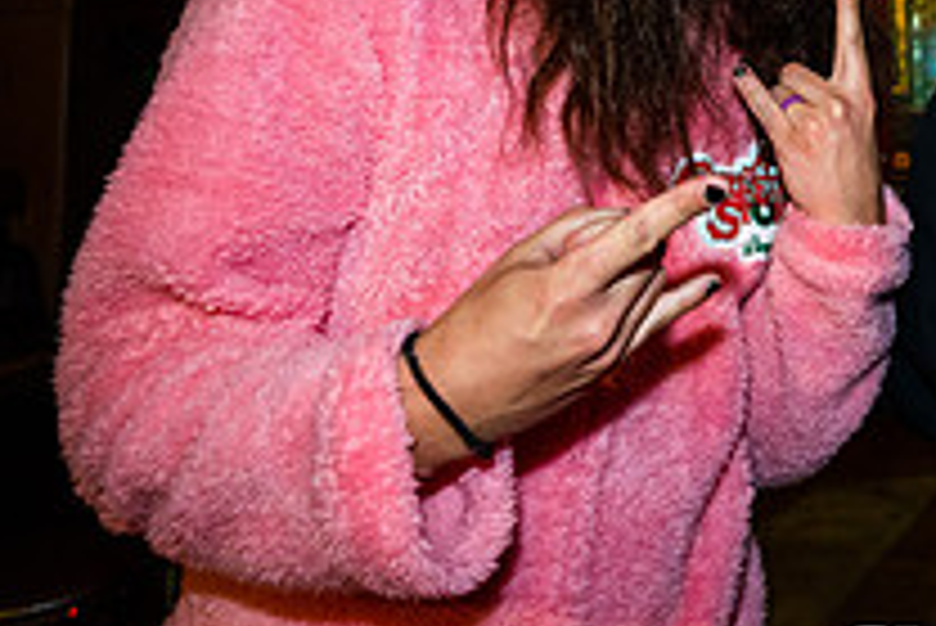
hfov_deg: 41.0
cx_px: 999
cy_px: -56
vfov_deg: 30.7
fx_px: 1015
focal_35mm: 39
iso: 1250
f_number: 2.8
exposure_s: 1/50
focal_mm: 14
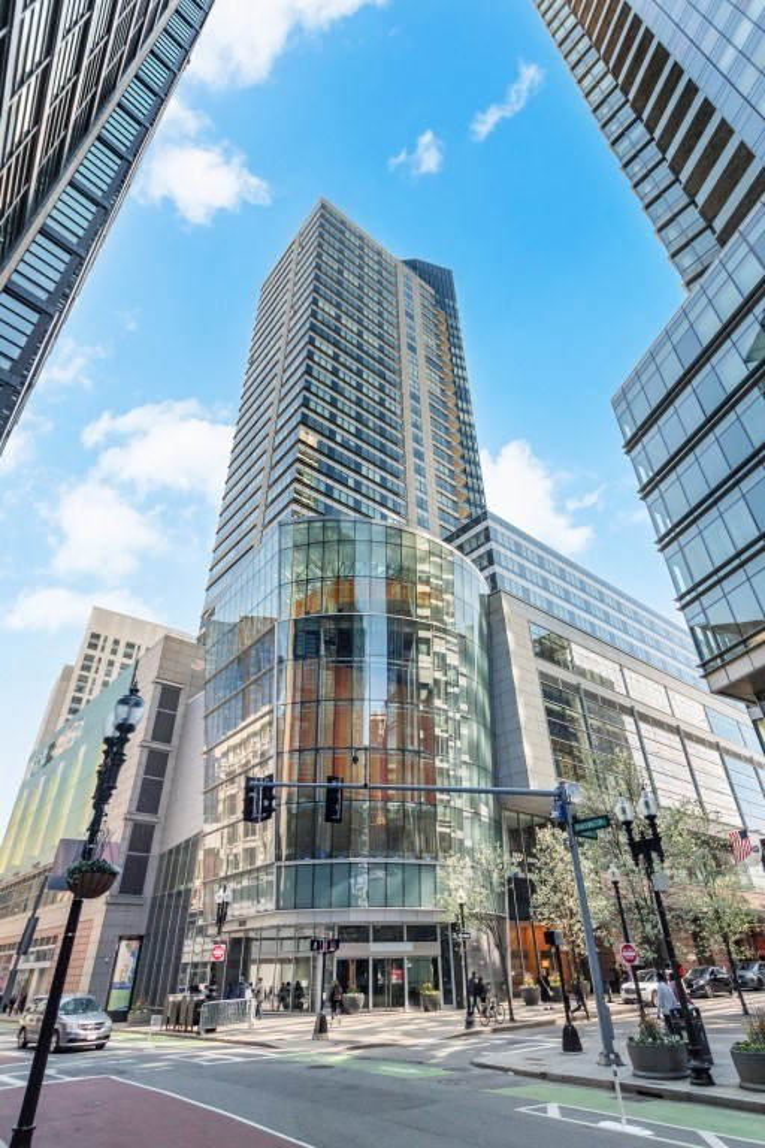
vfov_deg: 90.0
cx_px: 382
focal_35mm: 18
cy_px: 574
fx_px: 574
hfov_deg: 67.4
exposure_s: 1/2500
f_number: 5
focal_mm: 12
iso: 400
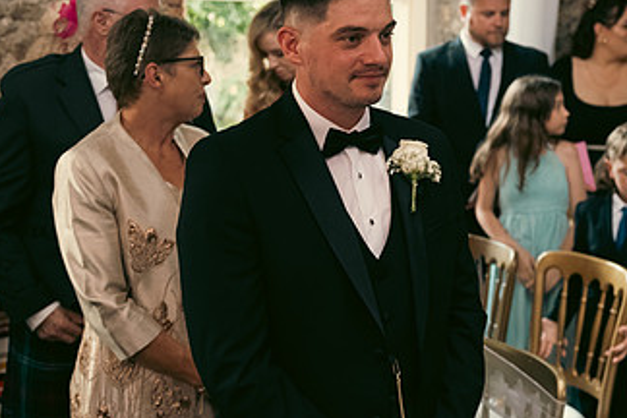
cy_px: 169
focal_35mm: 68
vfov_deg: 20.0
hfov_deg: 29.6
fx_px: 1184
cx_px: 368
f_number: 3.5
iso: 1250
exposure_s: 1/160
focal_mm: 38
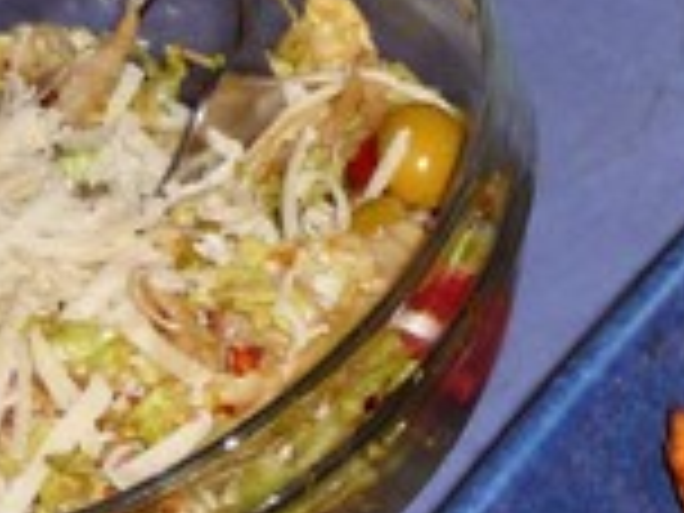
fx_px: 3162
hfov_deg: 11.4
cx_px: 1251
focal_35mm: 160
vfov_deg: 8.9
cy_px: 882
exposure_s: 1/30
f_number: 3.8
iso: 100
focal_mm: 6.3
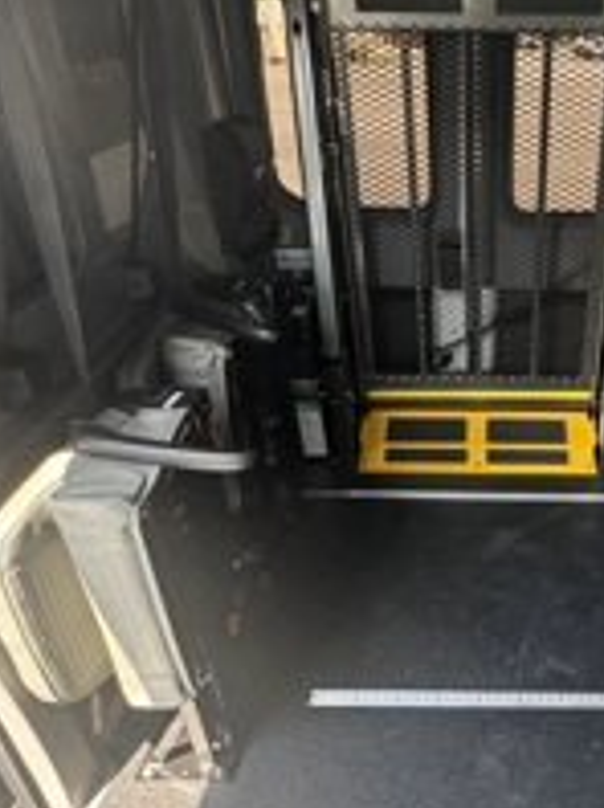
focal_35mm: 34
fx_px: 793
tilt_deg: -41.7
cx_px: 498
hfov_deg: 39.8
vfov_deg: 49.1
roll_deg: -0.5
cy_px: 702
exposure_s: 1/99
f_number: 2.2
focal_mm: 2.22
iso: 250
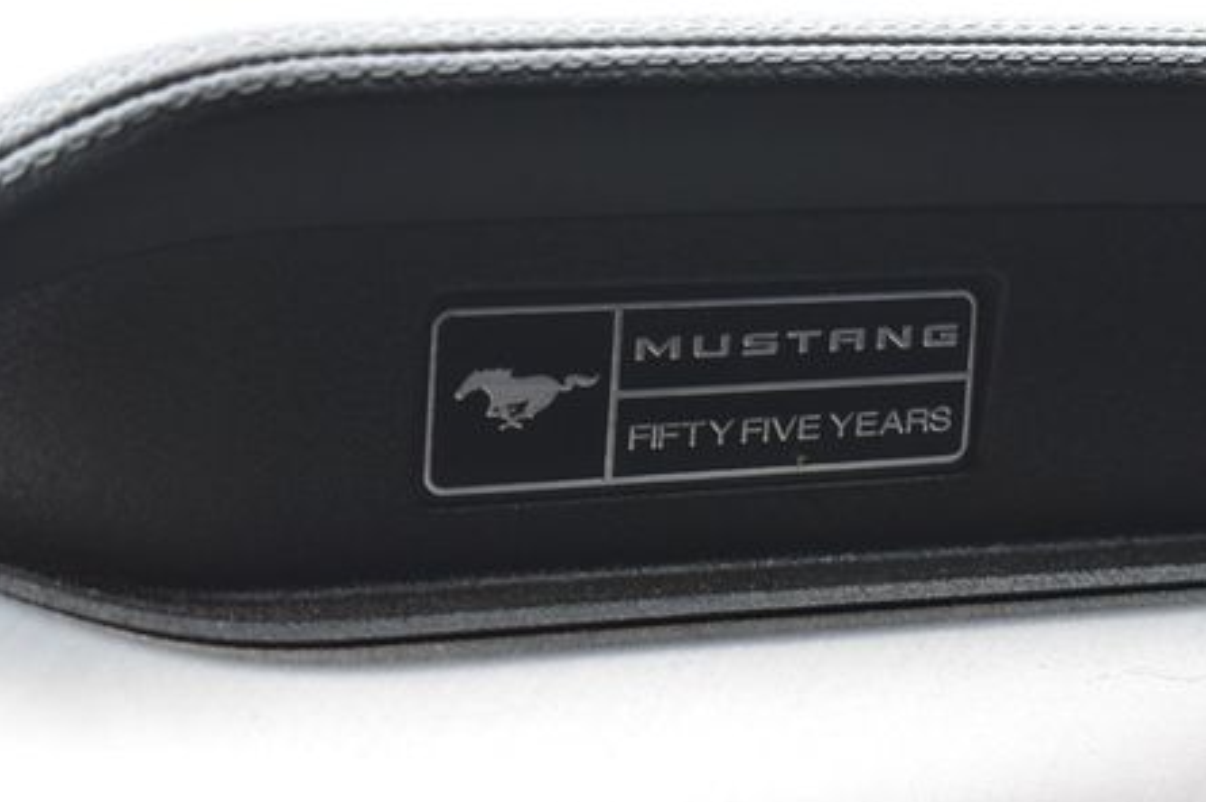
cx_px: 710
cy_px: 360
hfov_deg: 17.2
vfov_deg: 11.5
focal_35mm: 119
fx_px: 3974
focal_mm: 55
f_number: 7.1
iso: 400
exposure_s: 1/25
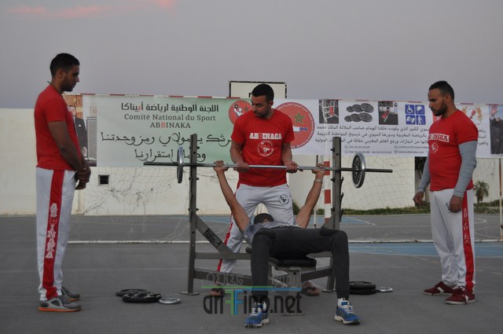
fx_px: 795
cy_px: 167
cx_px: 252
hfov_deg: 35.1
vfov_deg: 23.7
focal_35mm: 57
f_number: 4.8
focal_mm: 38
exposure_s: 1/50
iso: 800
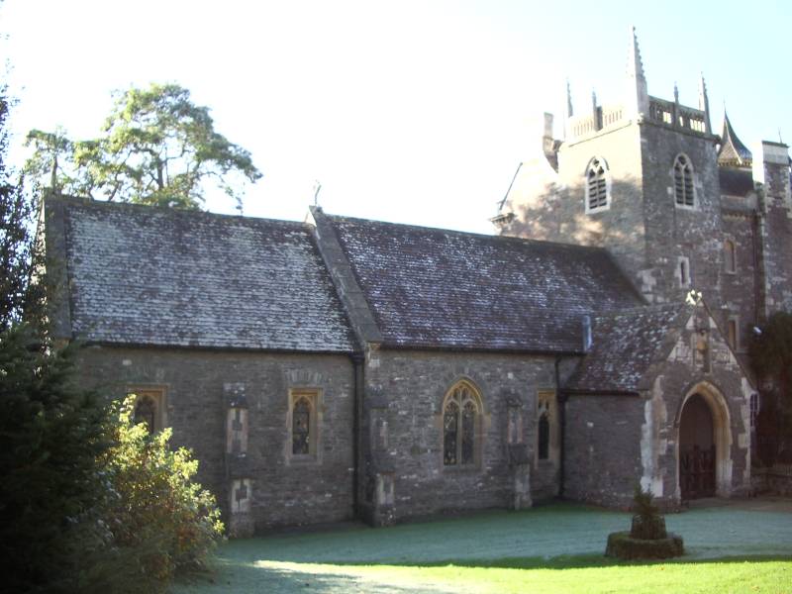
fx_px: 801
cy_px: 297
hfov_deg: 52.6
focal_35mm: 35
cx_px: 396
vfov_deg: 40.7
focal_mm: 5.8
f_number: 2.6
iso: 50
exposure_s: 1/125
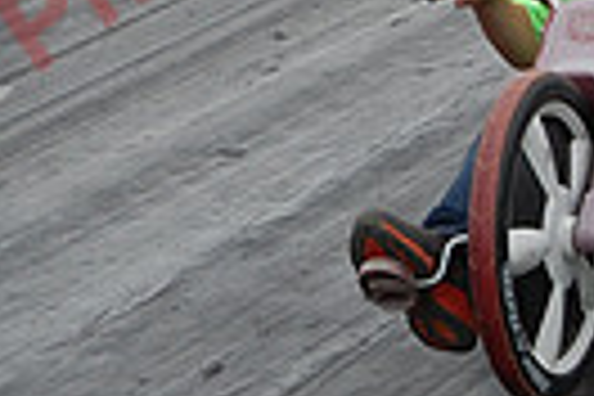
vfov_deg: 3.8
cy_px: 32
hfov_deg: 5.7
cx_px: 76
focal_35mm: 362
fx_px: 5976
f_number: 5.6
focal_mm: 55
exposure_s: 1/1000
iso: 320
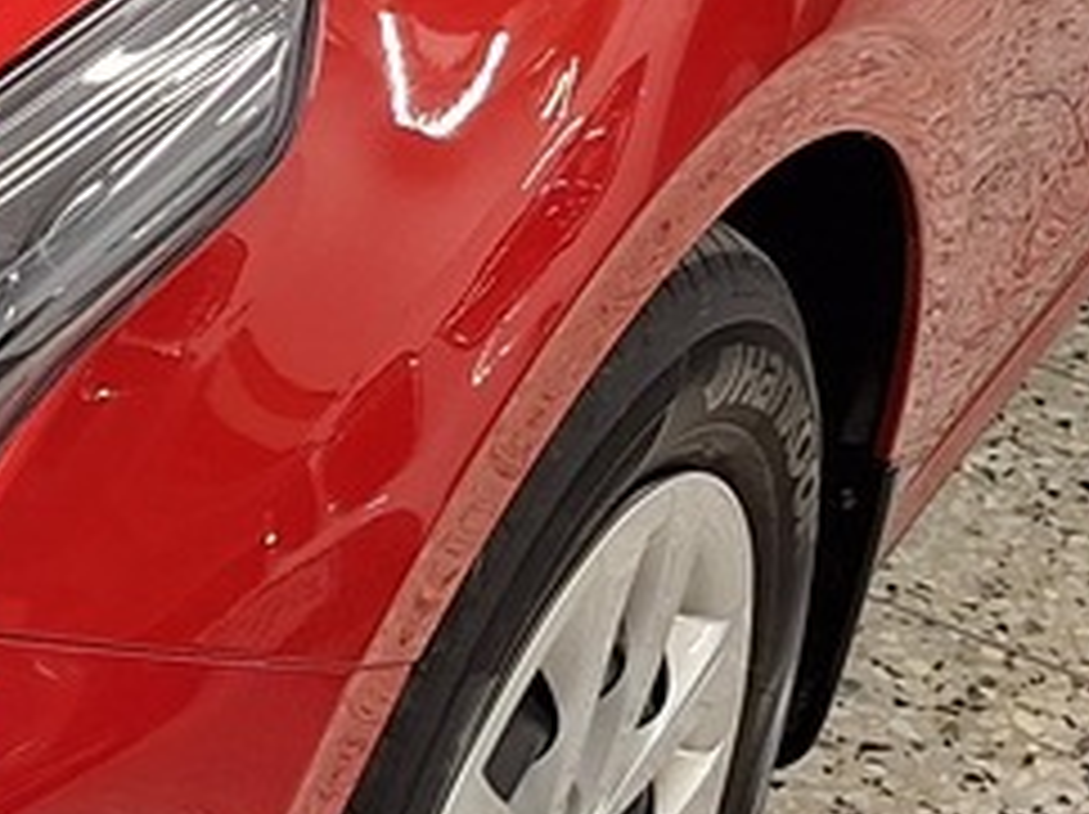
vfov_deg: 10.6
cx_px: -644
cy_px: -148
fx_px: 4306
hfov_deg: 13.4
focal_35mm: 137
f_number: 1.8
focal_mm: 5.54
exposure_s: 1/50
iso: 100
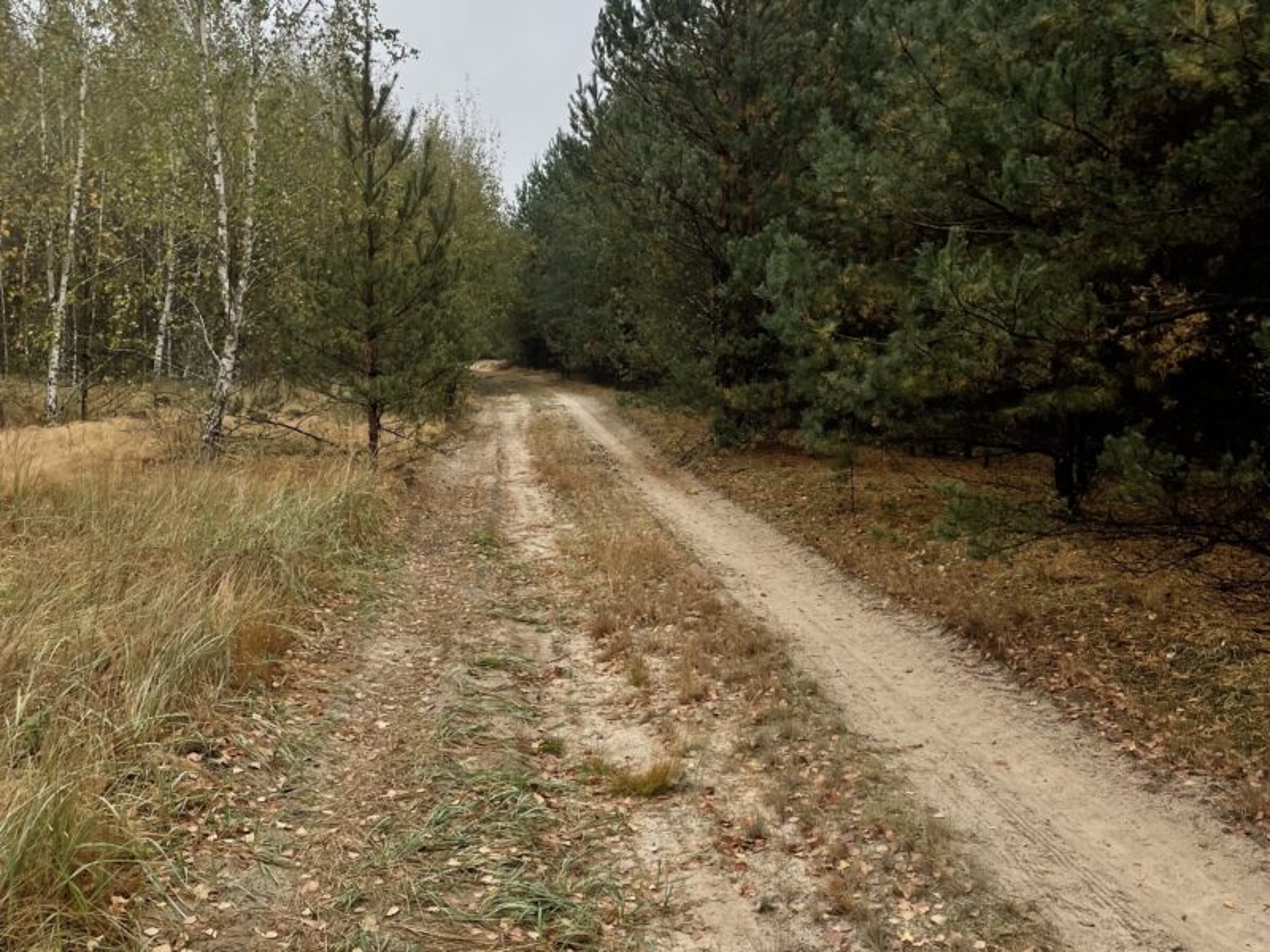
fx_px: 954
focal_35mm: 26
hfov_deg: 67.3
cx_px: 635
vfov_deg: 53.1
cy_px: 476
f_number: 1.6
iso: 32
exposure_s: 1/875
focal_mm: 4.2
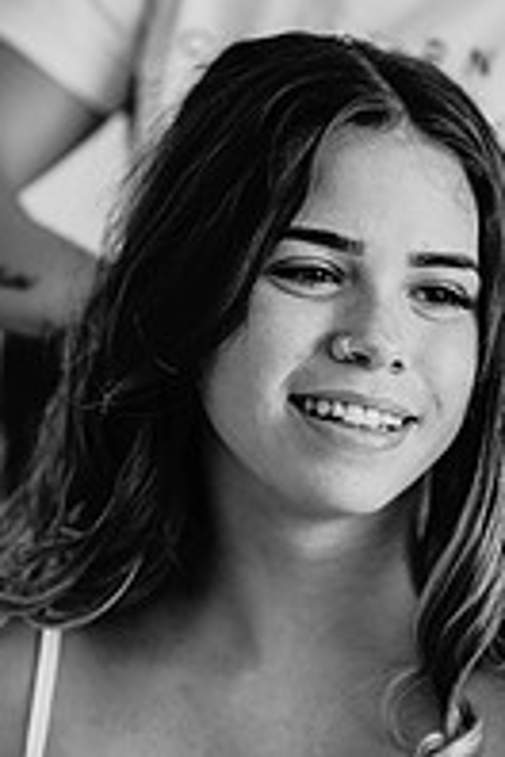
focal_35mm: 193
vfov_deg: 10.6
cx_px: 363
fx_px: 4061
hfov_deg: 7.1
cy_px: 520
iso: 400
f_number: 2
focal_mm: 85
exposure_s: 1/250
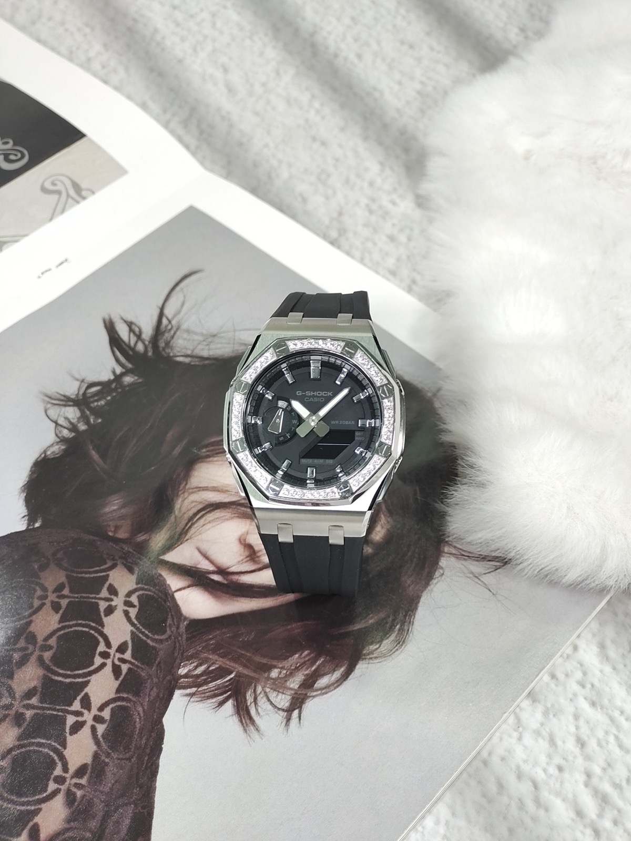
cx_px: 316
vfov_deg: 38.2
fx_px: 1215
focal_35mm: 50
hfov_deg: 29.1
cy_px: 420
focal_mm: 7.55
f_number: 2.08
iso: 59
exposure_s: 1/50
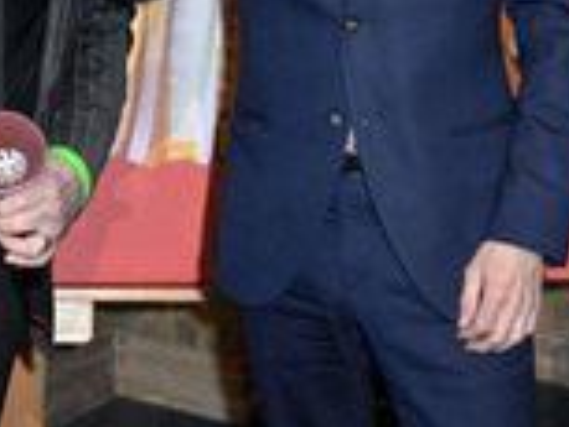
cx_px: 125
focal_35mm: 99
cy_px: -19
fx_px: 1629
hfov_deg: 19.6
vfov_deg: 14.7
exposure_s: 1/160
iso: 5000
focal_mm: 35
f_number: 5.6
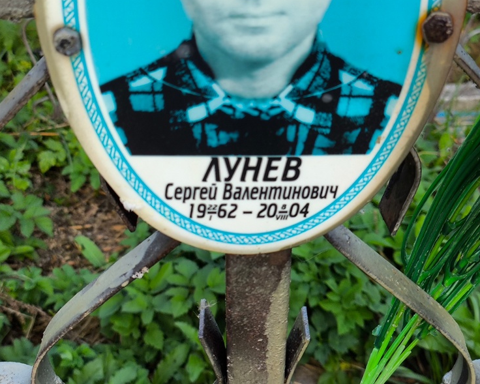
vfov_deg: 28.6
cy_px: 190
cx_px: 246
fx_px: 753
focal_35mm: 53
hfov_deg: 35.4
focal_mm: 4.71
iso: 64
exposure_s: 1/120
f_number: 1.7
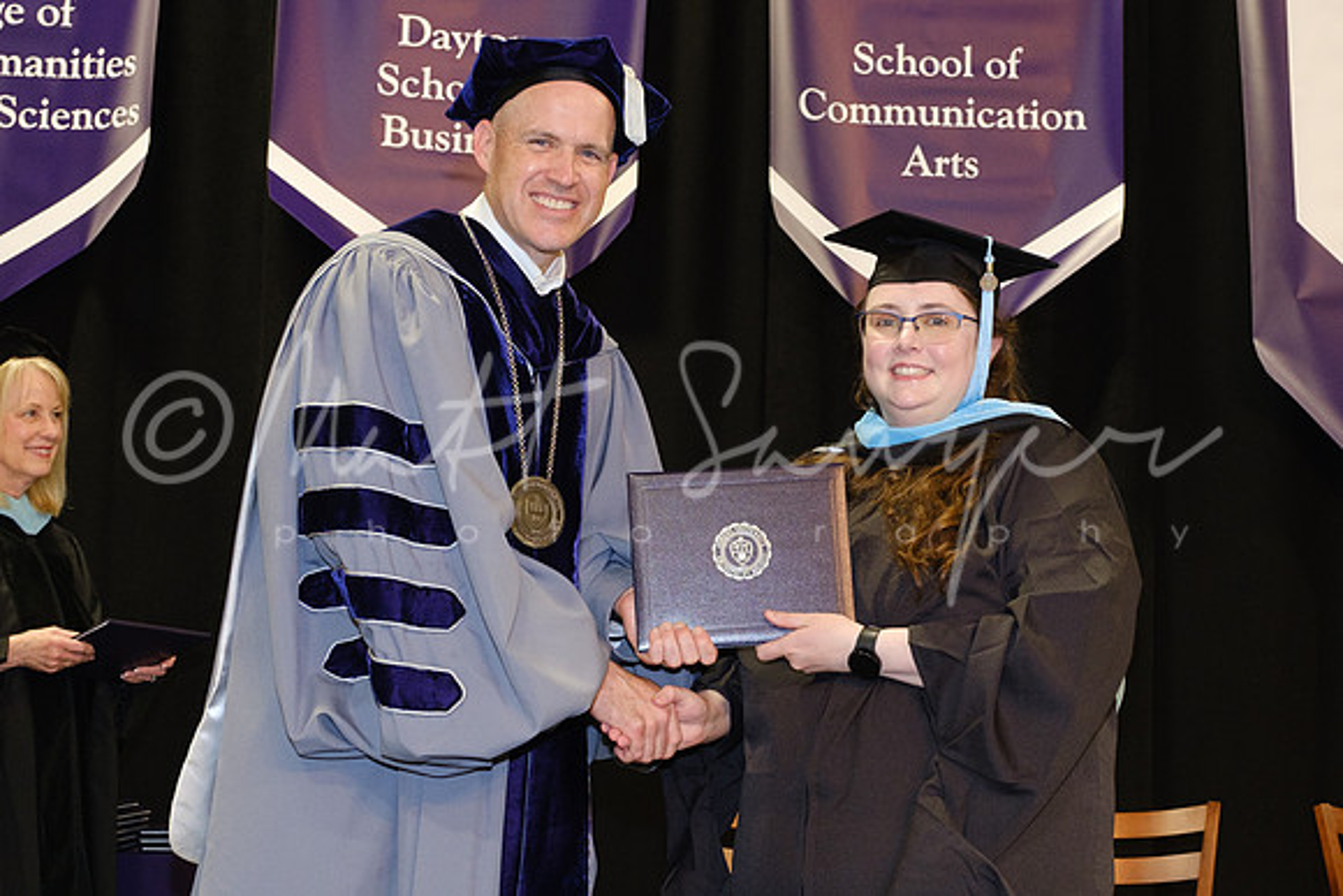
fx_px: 2029
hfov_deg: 36.6
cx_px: 764
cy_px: 583
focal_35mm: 54
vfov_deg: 24.8
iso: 1250
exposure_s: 1/125
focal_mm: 22.7
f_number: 4
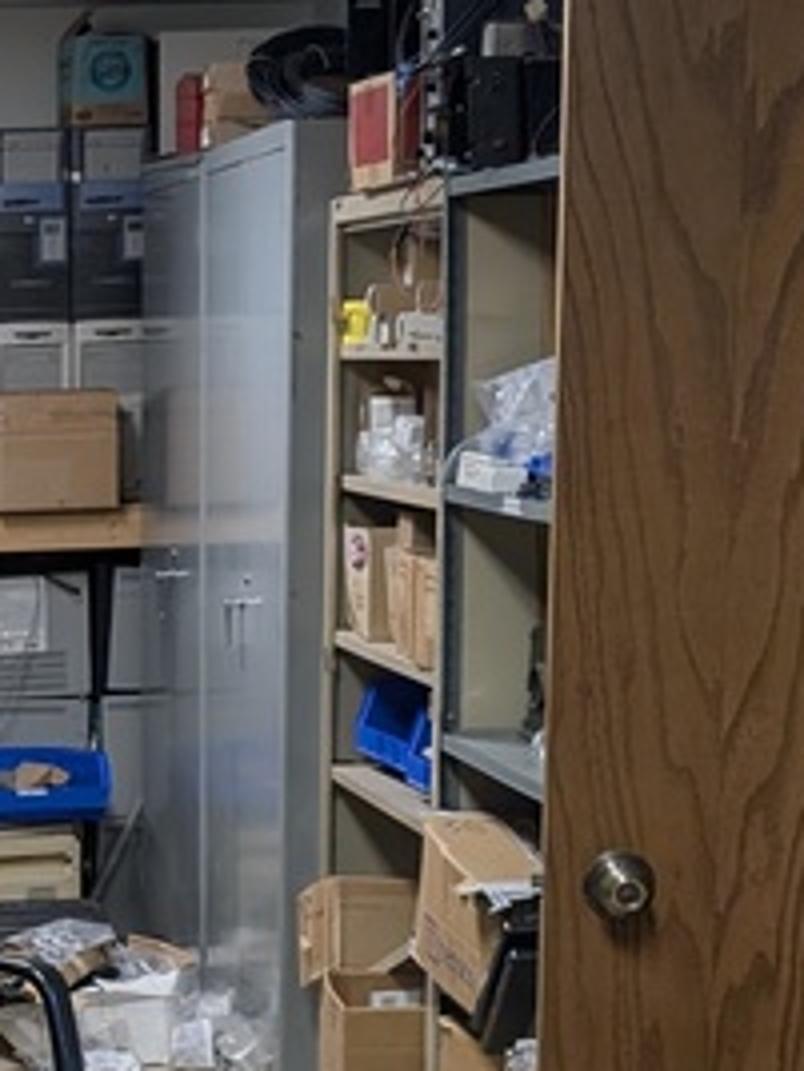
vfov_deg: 19.9
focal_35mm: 97
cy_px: 943
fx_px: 3004
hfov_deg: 14.6
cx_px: -230
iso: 131
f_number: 1.68
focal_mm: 6.9
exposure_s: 1/120
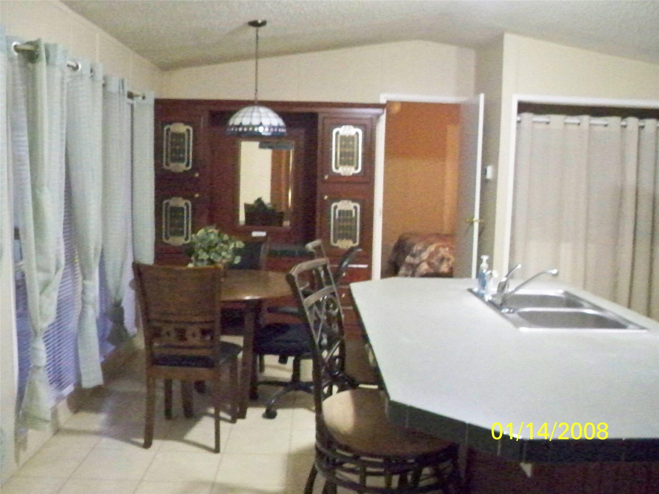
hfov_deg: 52.6
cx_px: 330
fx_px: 666
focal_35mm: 35
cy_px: 247
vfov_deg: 40.7
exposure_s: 1/60
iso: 3200
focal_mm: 6.3
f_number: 3.1
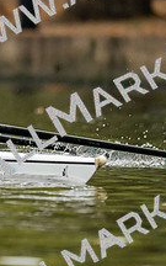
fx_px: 7933
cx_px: -138
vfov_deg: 1.9
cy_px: 83
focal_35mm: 1096
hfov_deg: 1.2
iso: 2800
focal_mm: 400
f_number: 4.5
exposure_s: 1/2500
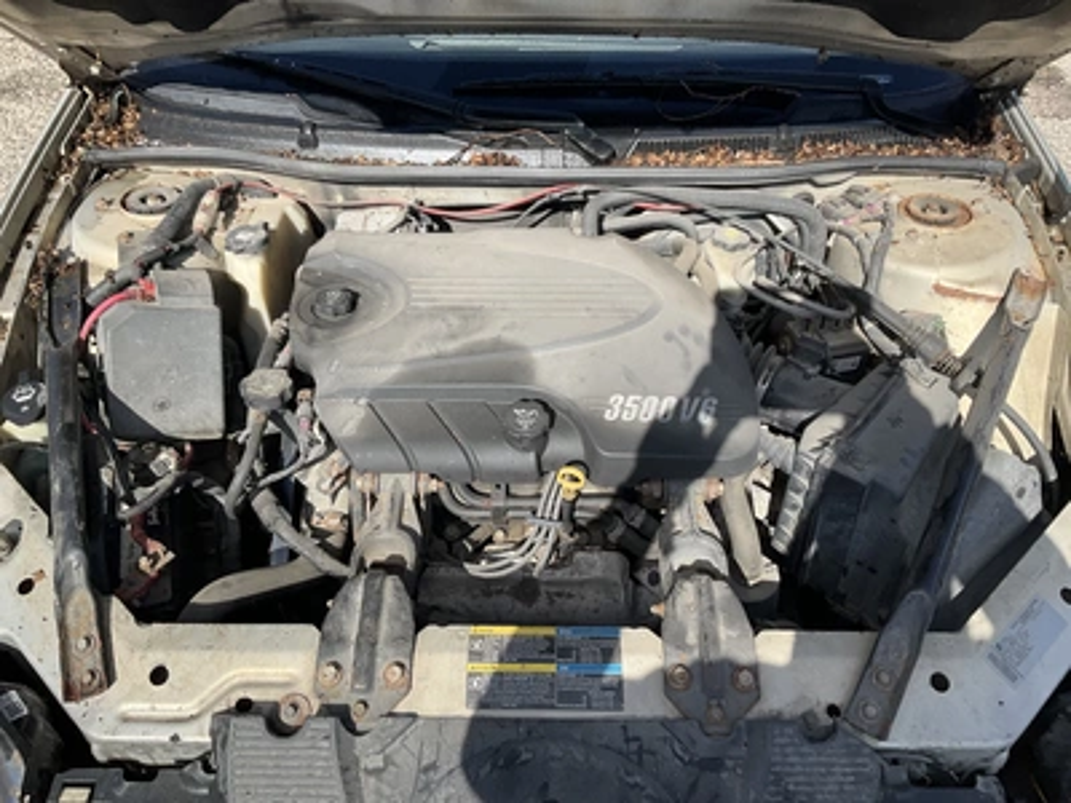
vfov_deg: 48.2
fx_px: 897
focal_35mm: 29
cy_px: 402
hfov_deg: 61.7
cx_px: 536
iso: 25
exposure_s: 1/912
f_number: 1.8
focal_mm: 3
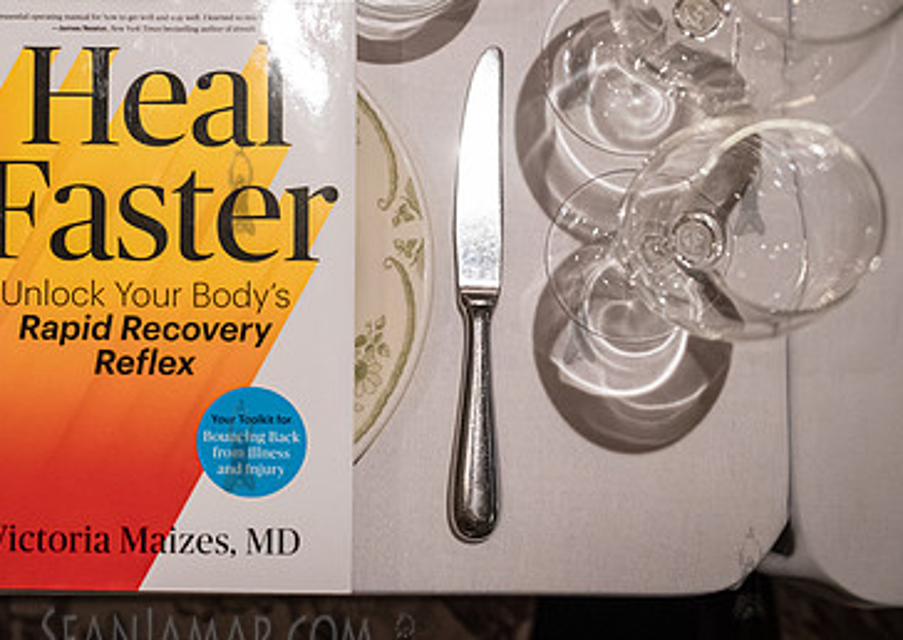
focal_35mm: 67
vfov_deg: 21.1
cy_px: 267
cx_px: 172
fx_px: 1714
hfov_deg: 28.8
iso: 12800
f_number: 2.8
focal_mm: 35
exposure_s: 1/250
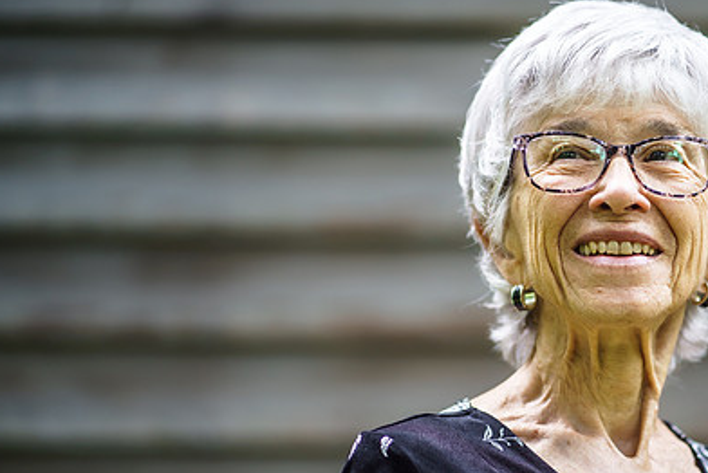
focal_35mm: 129
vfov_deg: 10.6
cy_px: 293
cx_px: 513
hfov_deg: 15.8
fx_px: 2539
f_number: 2
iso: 200
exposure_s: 1/250
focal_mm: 85
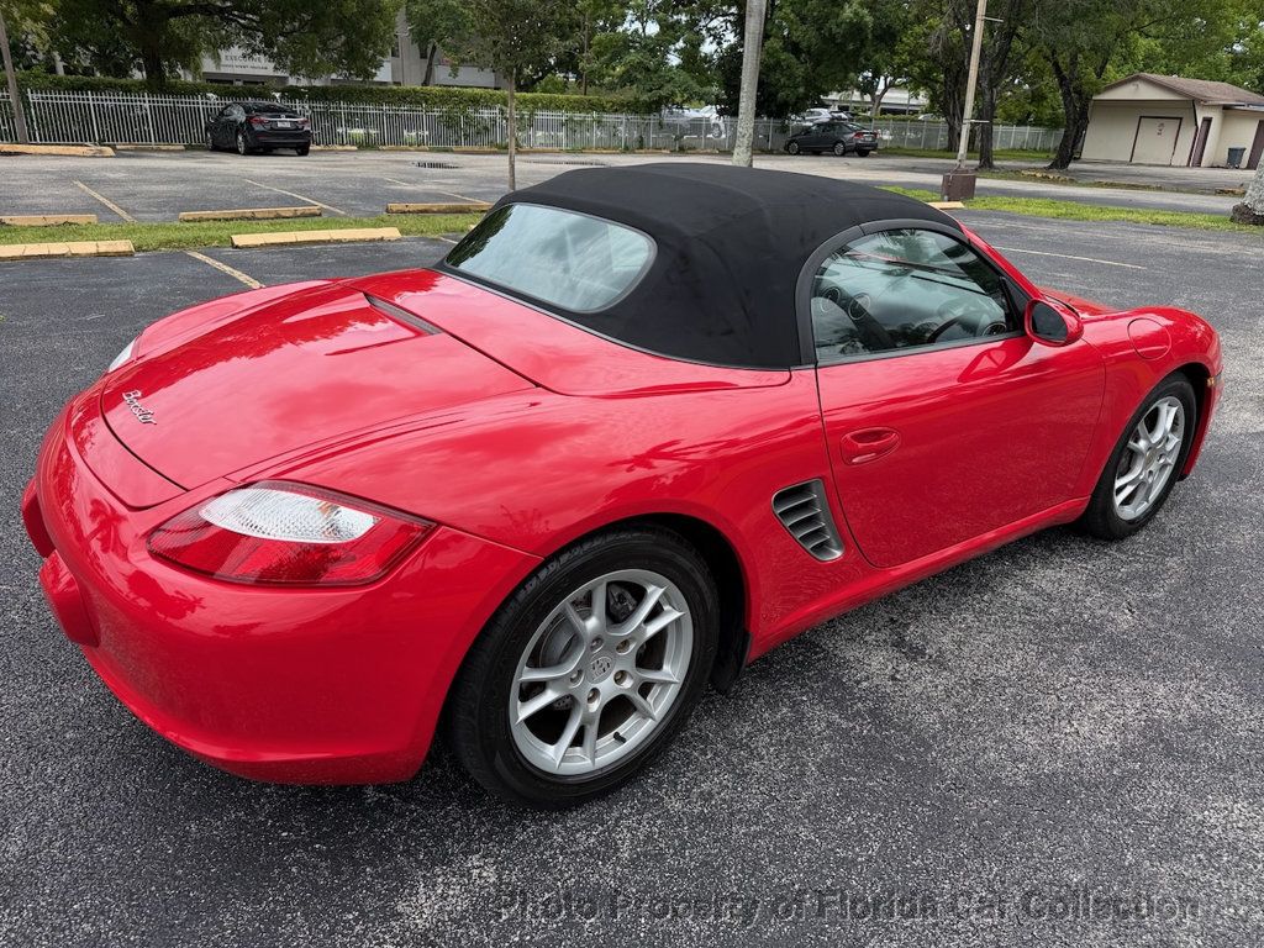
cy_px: 474
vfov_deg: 56.8
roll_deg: -1.8
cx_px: 632
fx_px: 876
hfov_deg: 71.6
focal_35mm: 24
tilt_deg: -22.5
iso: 80
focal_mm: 6.76
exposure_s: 1/2000
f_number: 1.78
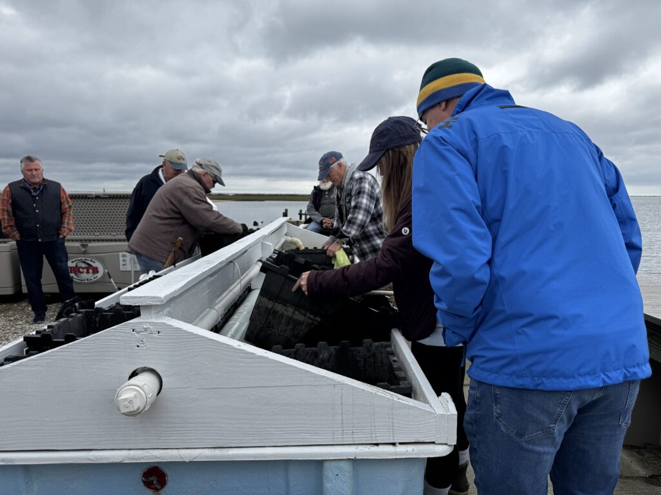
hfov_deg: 71.6
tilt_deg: -6.6
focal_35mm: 24
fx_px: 458
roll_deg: -1.6
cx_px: 330
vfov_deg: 56.8
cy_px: 248
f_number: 1.78
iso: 80
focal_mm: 6.76
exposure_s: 1/4049
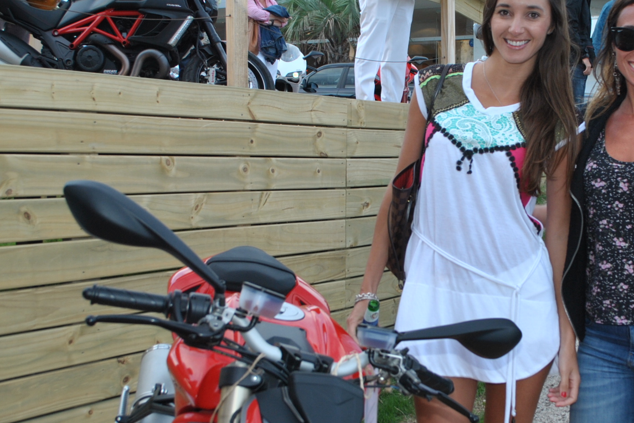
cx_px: 408
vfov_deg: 20.6
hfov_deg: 30.3
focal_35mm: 66
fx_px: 1163
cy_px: 225
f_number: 5.6
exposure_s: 1/80
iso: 200
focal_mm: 26
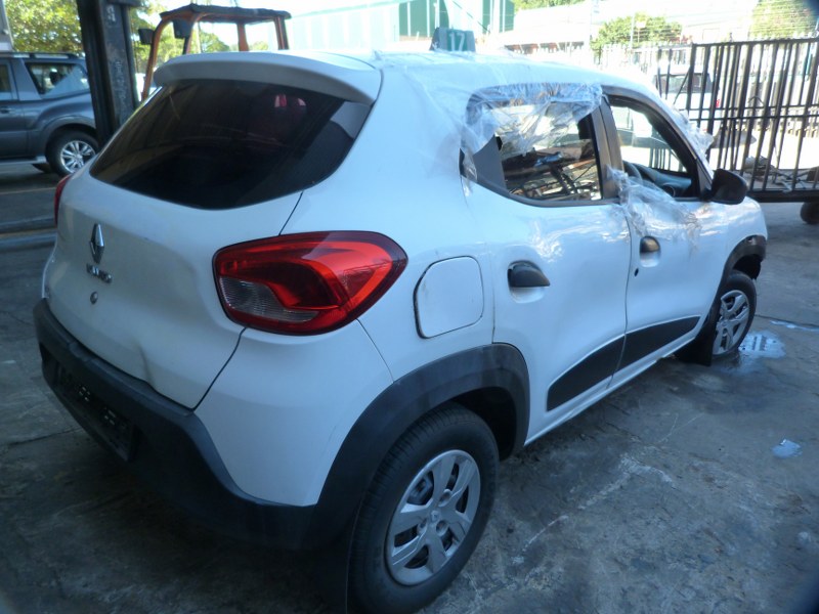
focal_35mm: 25
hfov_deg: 69.4
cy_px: 307
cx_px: 410
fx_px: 591
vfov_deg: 54.9
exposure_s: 1/80
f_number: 2.8
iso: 125
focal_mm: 4.5
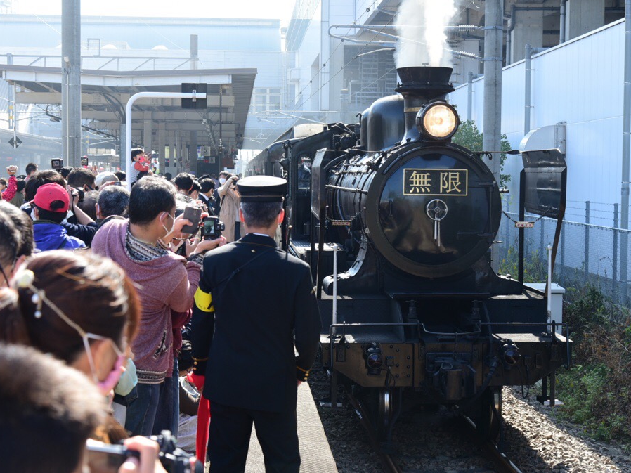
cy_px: 235
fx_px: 1239
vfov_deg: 21.6
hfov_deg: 28.6
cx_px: 307
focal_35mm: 68
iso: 400
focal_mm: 62
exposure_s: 1/200
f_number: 7.1
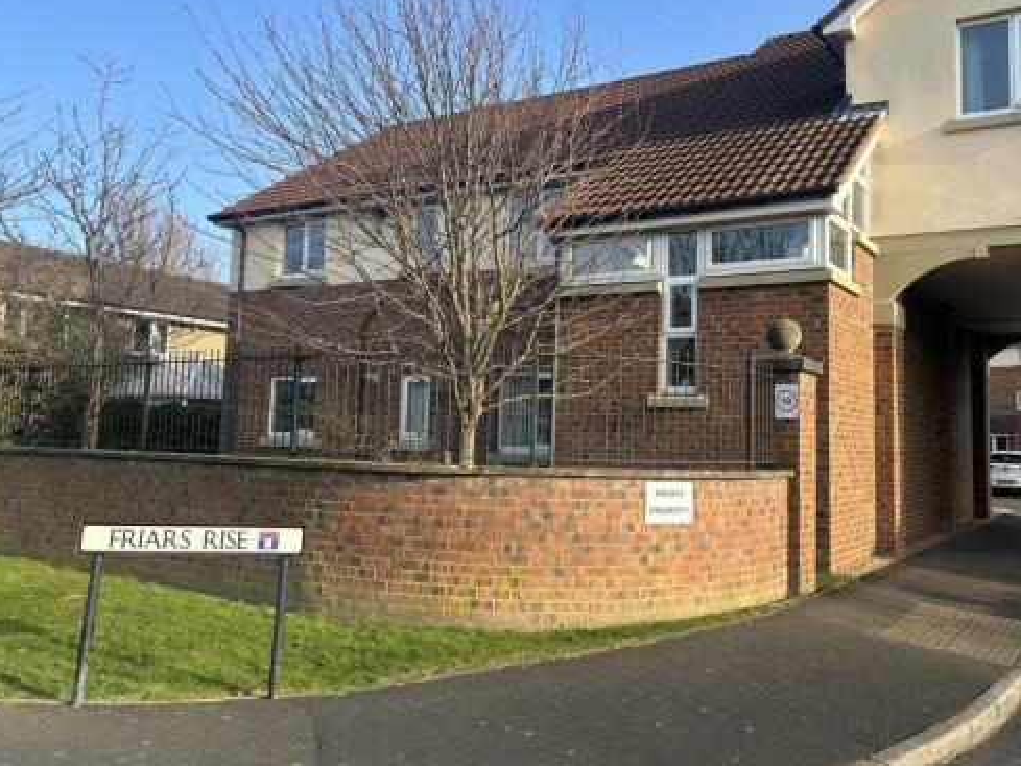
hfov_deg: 58.0
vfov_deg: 45.4
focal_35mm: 31
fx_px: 915
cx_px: 596
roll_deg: -1.3
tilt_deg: +6.4
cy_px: 337
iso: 50
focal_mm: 5.7
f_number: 1.5
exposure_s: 1/1468
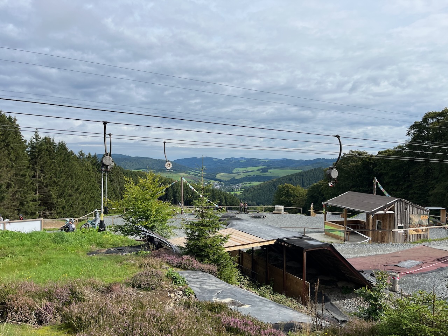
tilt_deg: -1.8
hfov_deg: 67.3
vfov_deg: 53.1
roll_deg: -0.6
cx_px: 224
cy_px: 168
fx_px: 336
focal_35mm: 26
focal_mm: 5.1
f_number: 1.6
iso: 50
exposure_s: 1/4484
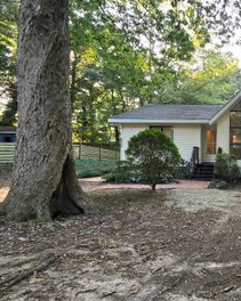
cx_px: 268
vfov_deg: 70.3
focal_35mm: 24
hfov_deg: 44.1
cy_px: 157
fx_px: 214
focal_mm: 2.2
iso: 50
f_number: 2.2
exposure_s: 1/60.2
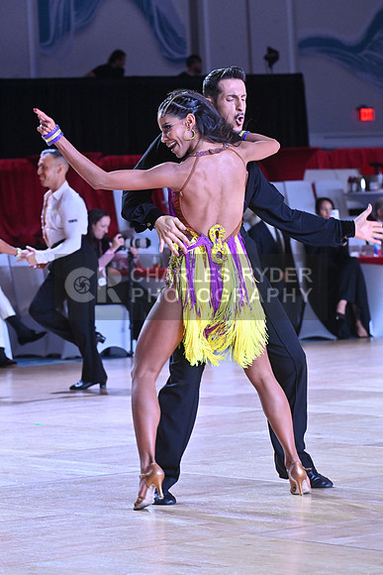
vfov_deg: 12.8
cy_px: 288
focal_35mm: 160
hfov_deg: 8.6
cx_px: 192
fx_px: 2552
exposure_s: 1/400
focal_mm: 160
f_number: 8
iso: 4000
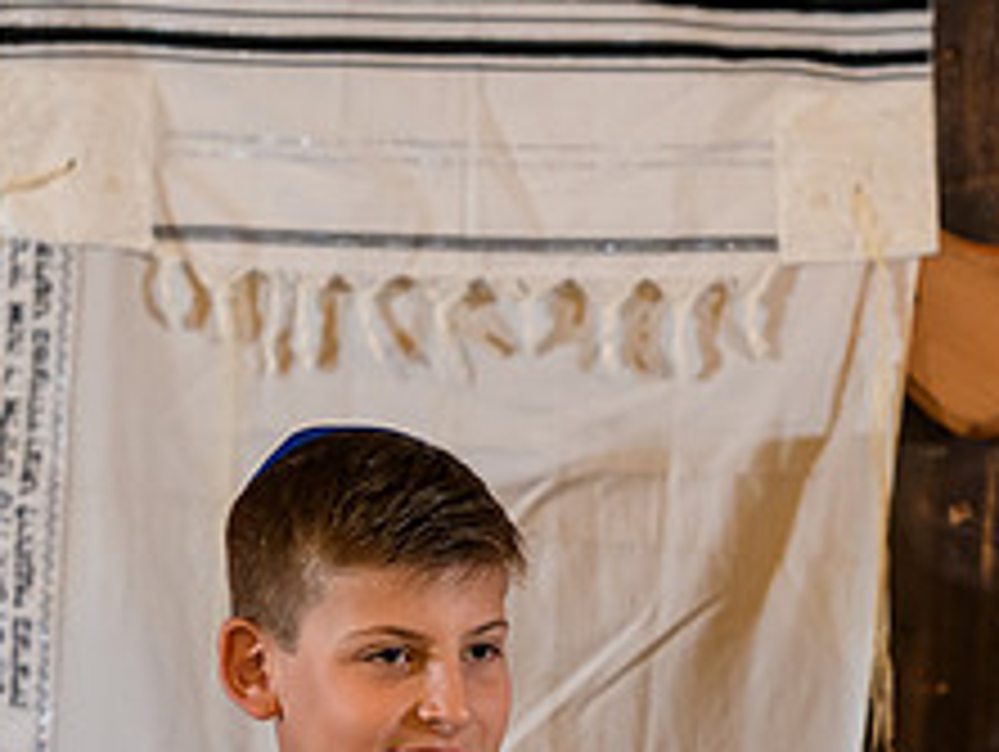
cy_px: 741
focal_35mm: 427
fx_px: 12336
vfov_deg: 3.5
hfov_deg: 4.6
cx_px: 418
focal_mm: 170
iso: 1600
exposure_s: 1/125
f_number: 3.2
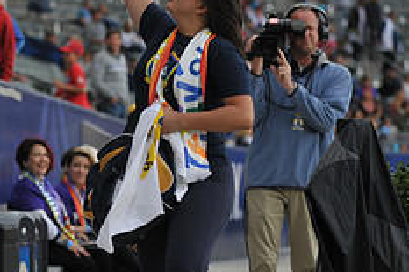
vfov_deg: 5.6
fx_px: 2770
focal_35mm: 244
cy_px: 132
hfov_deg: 8.4
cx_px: 154
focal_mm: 98
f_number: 2.8
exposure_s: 1/800
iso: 800
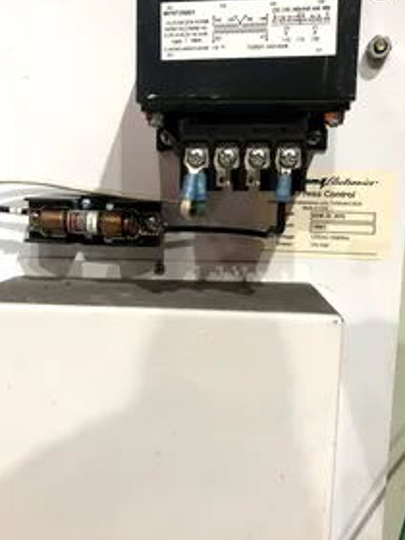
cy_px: 312
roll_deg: -1.2
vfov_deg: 46.6
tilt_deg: -9.5
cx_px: 164
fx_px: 624
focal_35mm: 40
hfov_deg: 35.8
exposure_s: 1/15
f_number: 1.8
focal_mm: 4
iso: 40
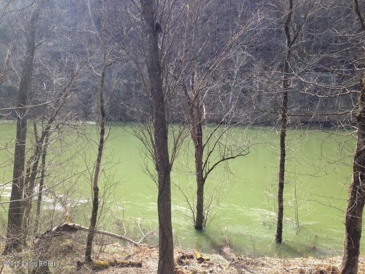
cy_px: 137
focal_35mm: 33
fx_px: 348
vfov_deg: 42.9
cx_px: 182
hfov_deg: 55.4
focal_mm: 4.12
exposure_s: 1/423
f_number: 2.4
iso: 50
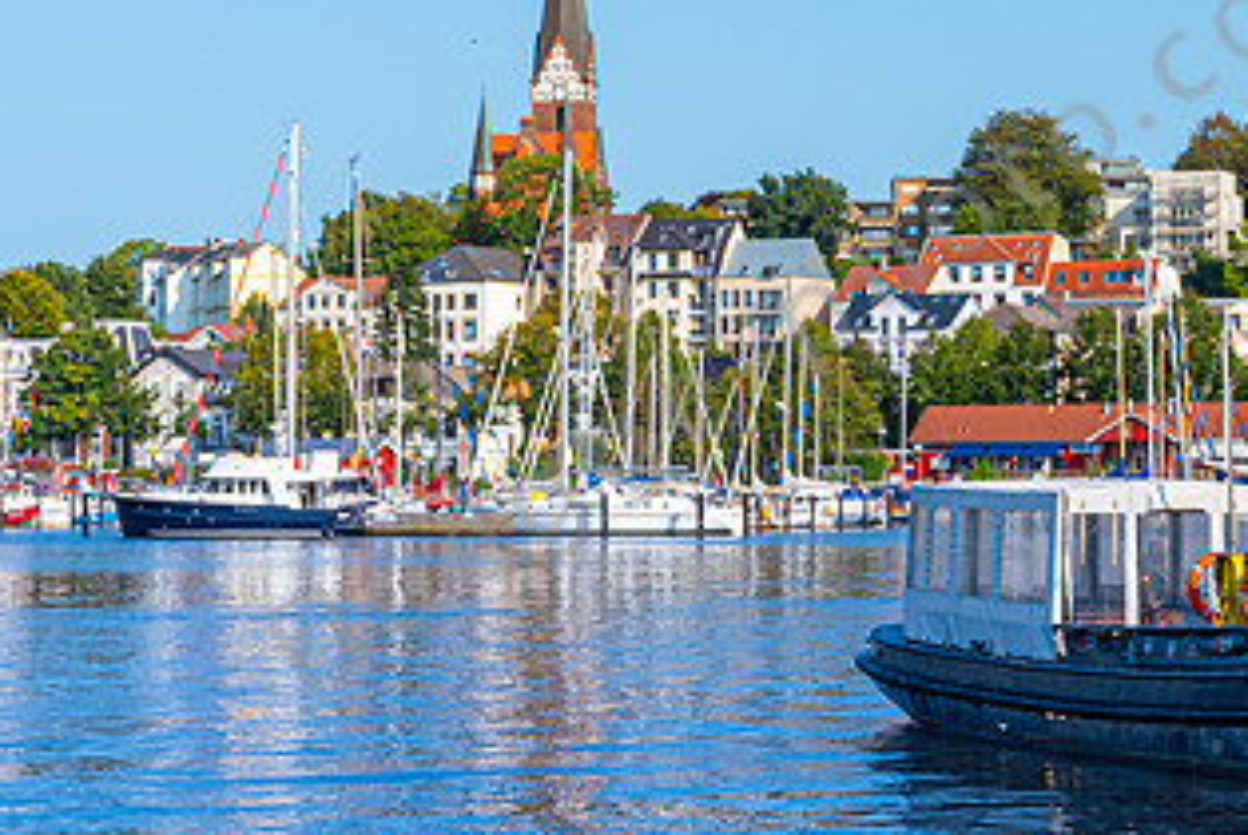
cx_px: 835
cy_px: 288
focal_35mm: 102
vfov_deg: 13.4
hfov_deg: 19.9
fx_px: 3539
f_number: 9
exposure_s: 1/400
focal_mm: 34
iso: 125
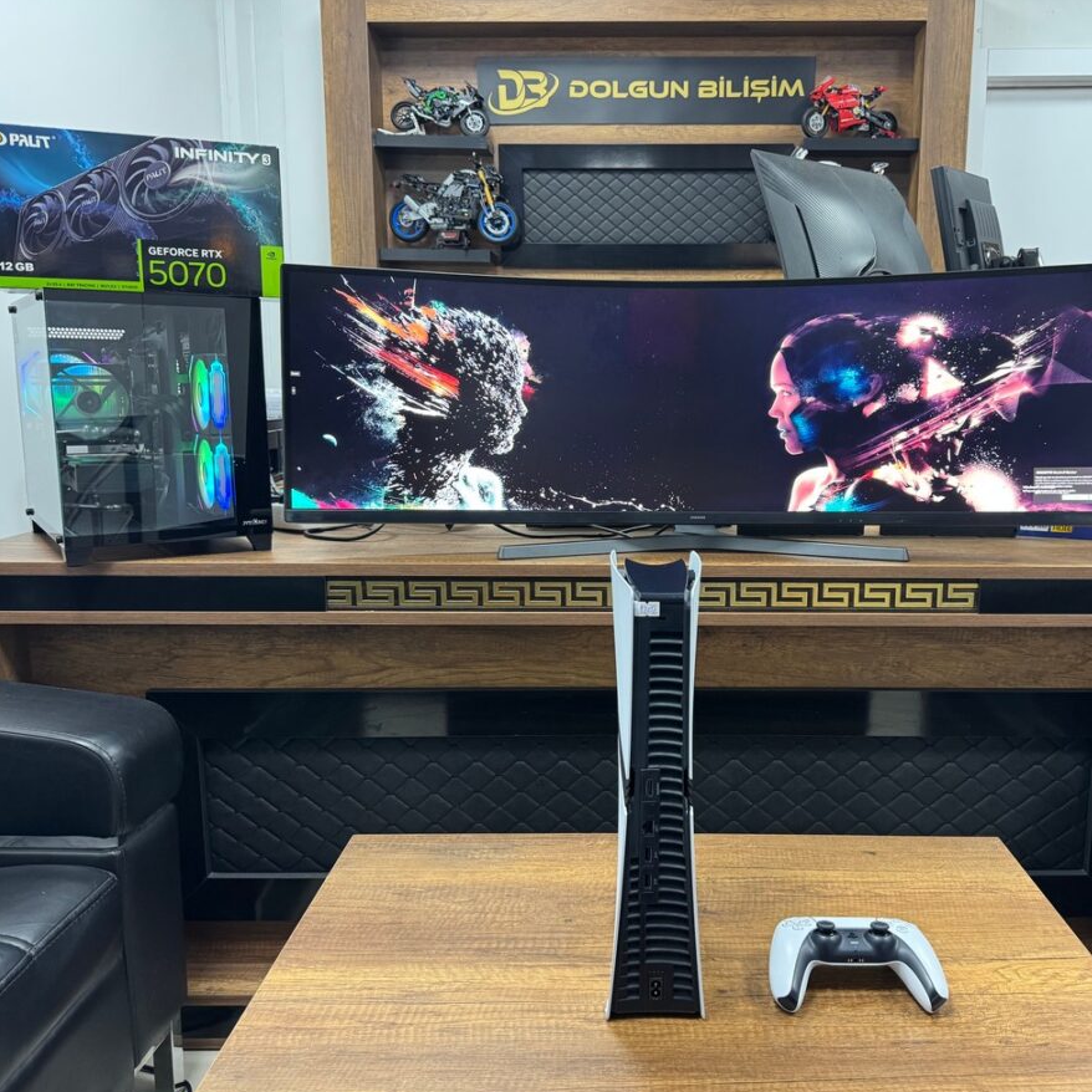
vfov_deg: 55.6
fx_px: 1035
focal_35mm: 29
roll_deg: -0.5
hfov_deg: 55.3
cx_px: 644
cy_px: 555
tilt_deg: -9.2
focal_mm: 6.76
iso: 320
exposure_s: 1/50
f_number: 1.78
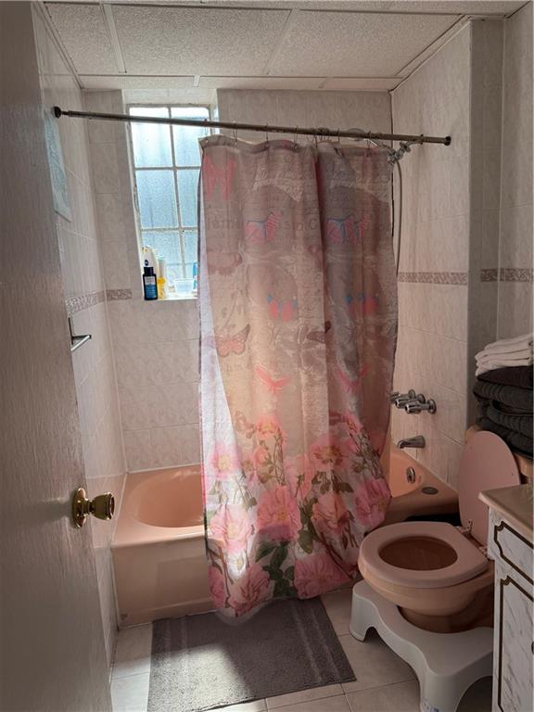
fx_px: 494
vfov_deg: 71.6
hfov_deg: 56.8
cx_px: 267
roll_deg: +4.2
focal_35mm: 24
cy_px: 356
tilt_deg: -12.4
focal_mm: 6.76
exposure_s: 1/501
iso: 100
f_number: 1.78
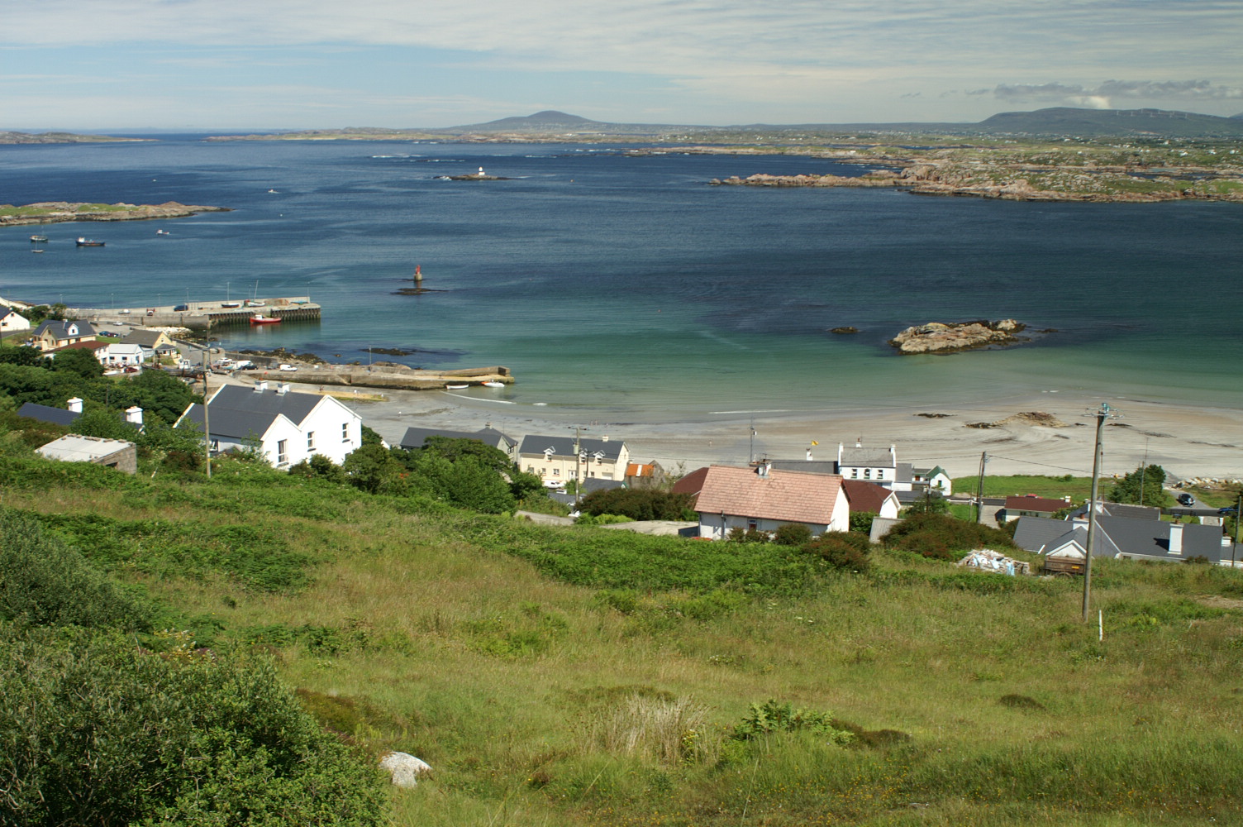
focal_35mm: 42
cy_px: 414
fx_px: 1449
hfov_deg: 46.4
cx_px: 622
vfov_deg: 31.8
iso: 100
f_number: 8
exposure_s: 1/100
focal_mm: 28
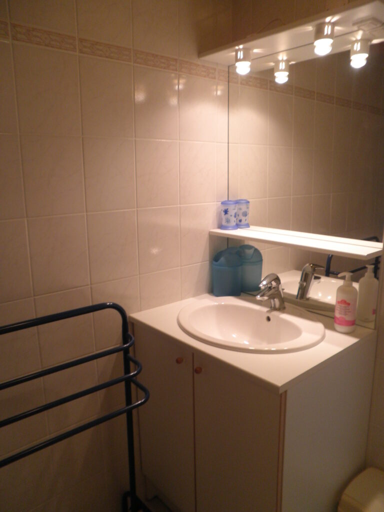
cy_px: 256
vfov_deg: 67.3
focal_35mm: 26
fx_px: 385
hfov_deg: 53.1
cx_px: 192
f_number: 2.6
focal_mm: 4.7
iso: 125
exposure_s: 1/30
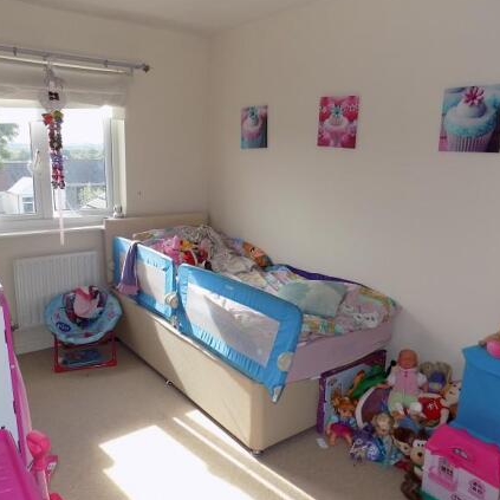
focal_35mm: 28
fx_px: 458
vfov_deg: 57.3
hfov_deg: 57.3
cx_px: 263
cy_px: 250
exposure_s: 1/160
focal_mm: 4
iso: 80
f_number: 3.1
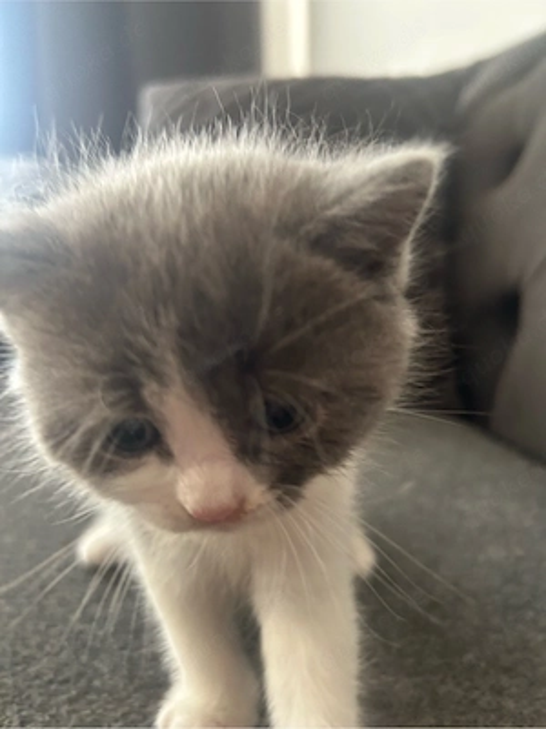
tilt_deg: -13.4
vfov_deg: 67.3
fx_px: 547
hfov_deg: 53.1
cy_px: 364
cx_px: 273
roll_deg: +1.8
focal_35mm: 26
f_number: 1.5
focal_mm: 5.7
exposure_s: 1/60
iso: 125
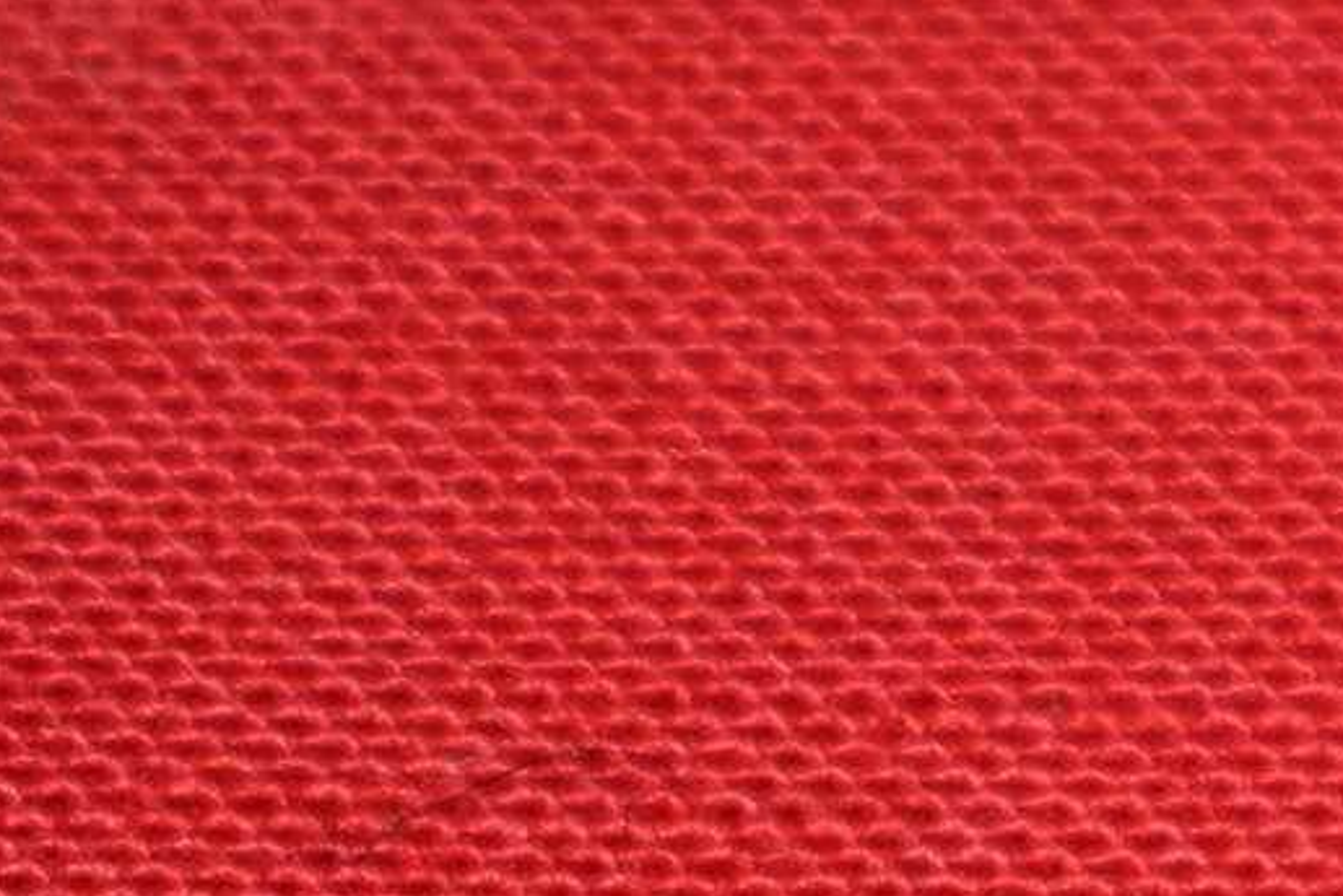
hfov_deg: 4.2
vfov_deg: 2.9
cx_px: 3873
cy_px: 1428
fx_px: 17832
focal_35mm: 478
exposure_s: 1/200
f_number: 5.6
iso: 400
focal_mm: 55
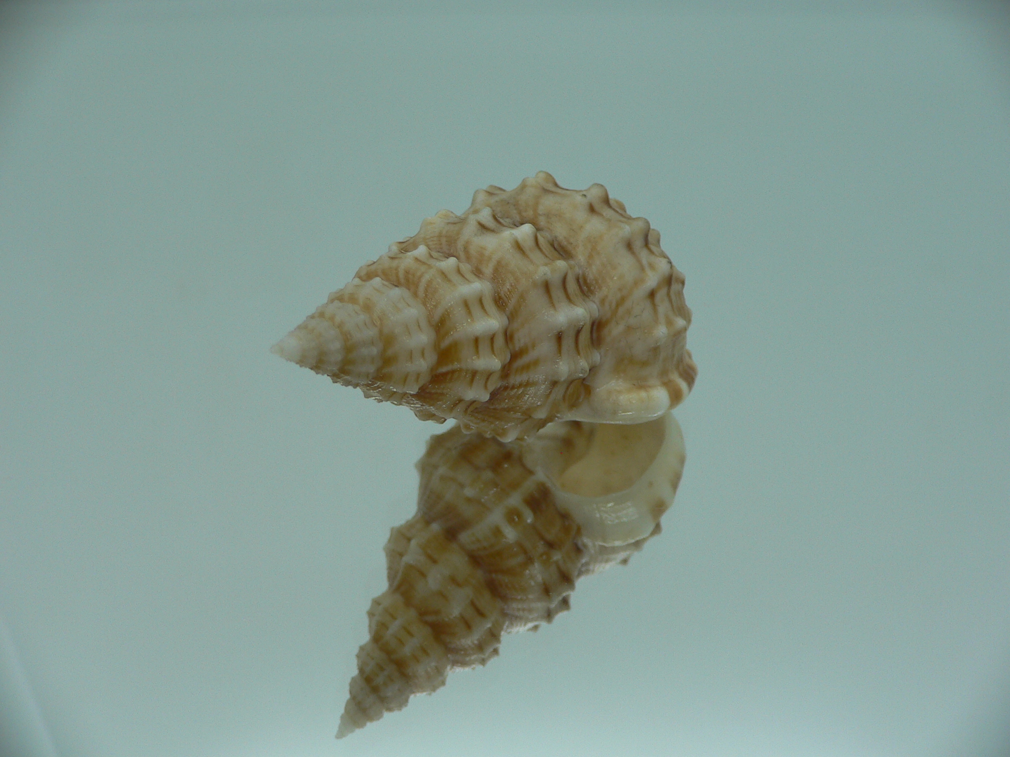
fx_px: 1021
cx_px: 505
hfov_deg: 52.6
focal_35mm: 35
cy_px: 378
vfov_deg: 40.7
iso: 80
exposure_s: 1/60
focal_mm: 4.6
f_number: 2.8
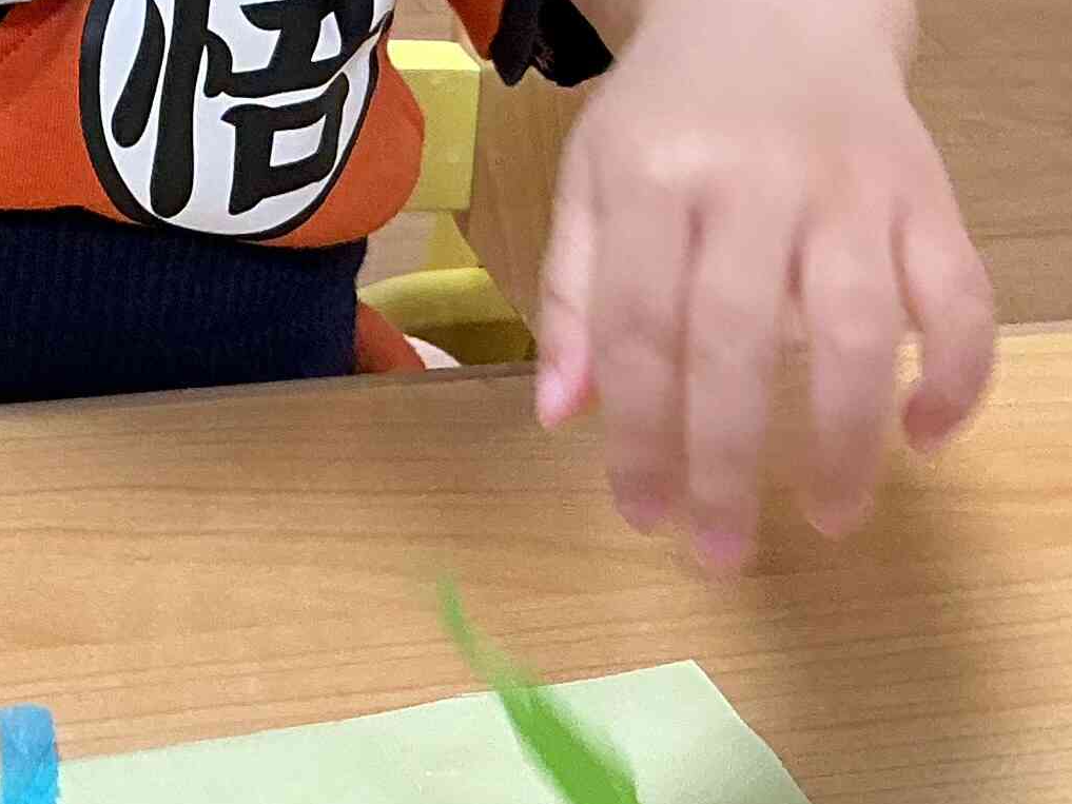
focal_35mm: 115
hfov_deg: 16.9
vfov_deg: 12.6
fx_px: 3562
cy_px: -150
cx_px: 99
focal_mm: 3
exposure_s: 1/60
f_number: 1.8
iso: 80
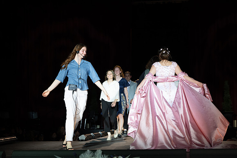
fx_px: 532
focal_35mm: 81
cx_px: 101
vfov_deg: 16.9
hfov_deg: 25.1
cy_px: 87
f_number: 3.5
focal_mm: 70
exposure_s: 1/640
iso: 800
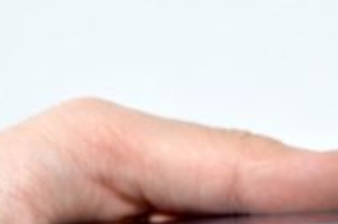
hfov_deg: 15.5
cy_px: 211
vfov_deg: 10.8
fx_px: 1178
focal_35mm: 126
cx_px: 443
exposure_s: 1/30
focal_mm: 27
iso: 200
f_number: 10
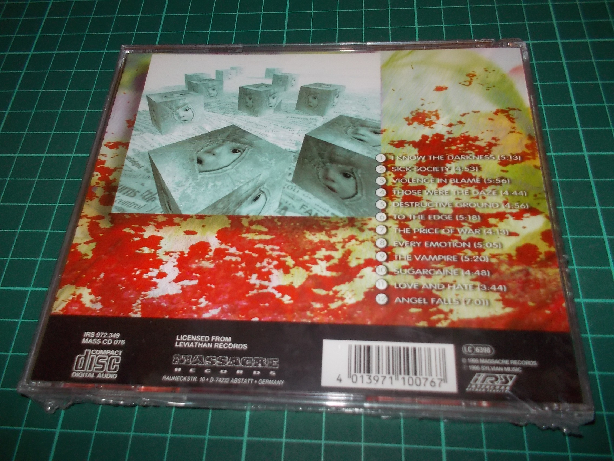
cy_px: 230
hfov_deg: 61.7
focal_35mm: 29
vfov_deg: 48.2
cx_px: 307
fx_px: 514
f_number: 3.3
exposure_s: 1/30
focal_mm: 4.1
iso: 200
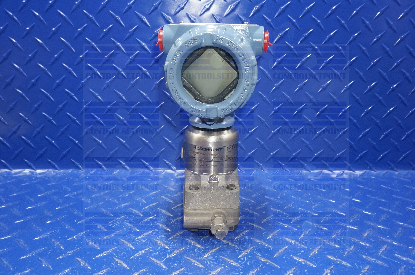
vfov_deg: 39.8
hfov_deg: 57.3
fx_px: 380
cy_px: 138
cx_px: 208
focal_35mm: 33
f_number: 11
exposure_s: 1/13
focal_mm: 22
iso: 800
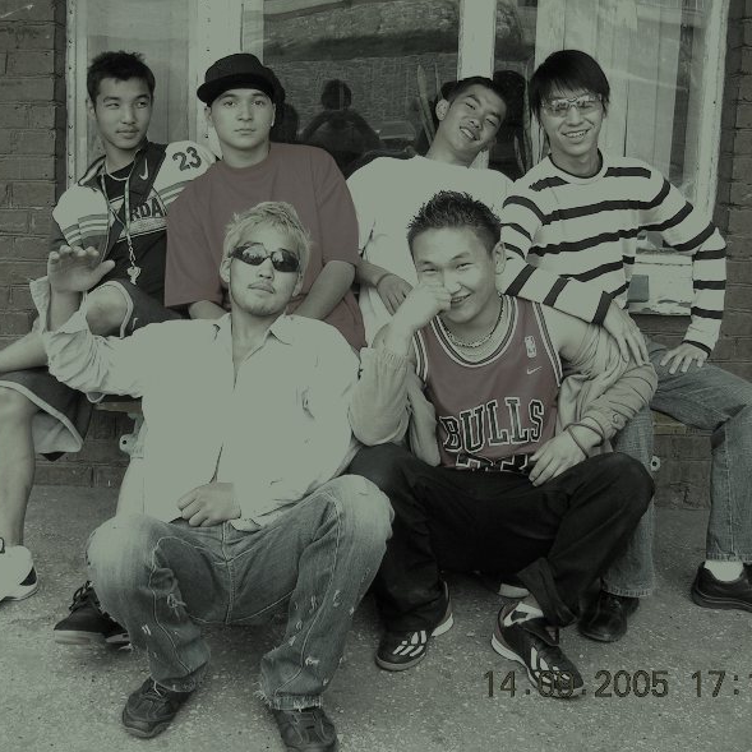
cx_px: 333
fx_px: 1032
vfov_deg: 40.0
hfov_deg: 40.0
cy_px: 380
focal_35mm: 42
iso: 50
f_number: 2.8
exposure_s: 1/92.1
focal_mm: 5.4
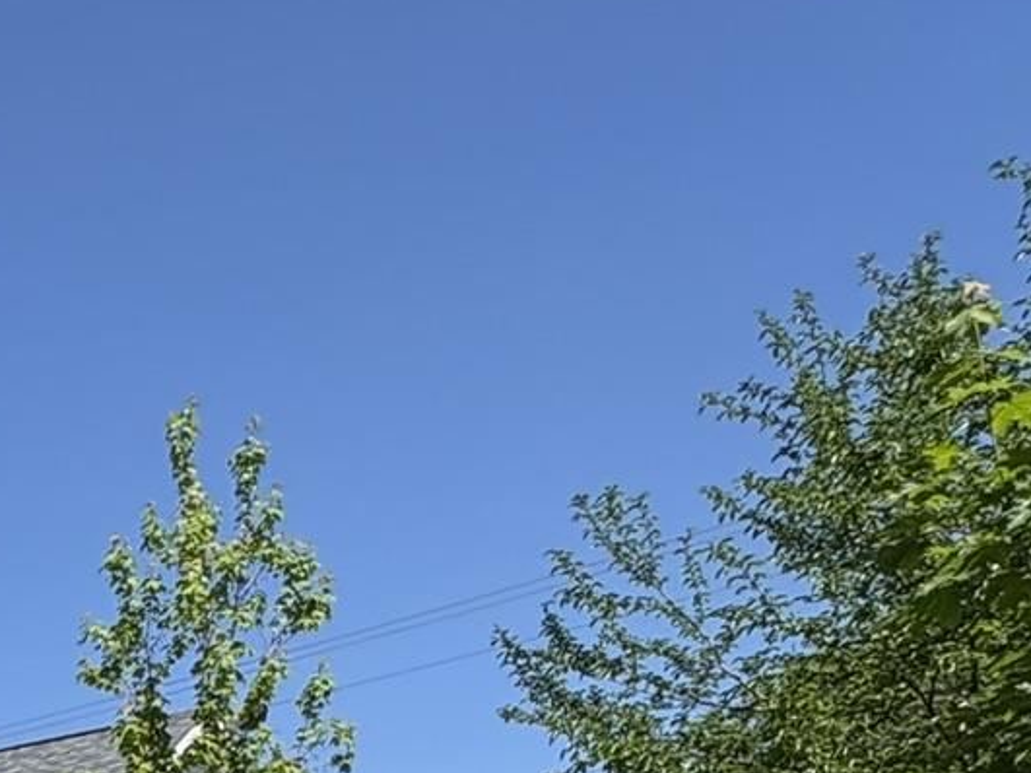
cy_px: 1340
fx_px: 1608
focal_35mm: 54
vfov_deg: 20.4
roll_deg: +1.3
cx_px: -427
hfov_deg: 27.3
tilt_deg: -5.4
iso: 40
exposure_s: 1/2874
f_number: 2.2
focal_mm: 2.22
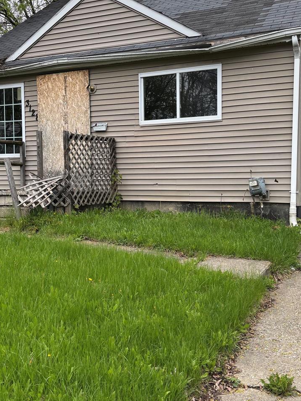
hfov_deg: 34.3
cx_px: 141
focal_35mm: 42
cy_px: 181
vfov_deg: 44.7
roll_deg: -0.5
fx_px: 487
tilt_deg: -1.2
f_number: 1.6
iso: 50
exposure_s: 1/732
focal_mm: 5.96
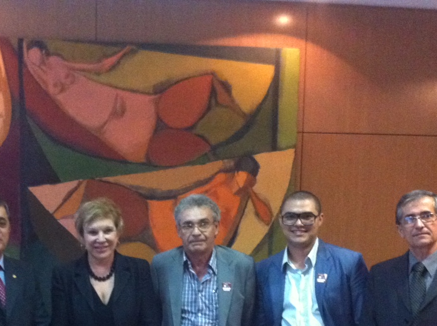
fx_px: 819
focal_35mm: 65
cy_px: 302
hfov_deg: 29.7
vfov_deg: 21.9
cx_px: 147
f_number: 2.8
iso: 800
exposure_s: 1/15
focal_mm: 3.85
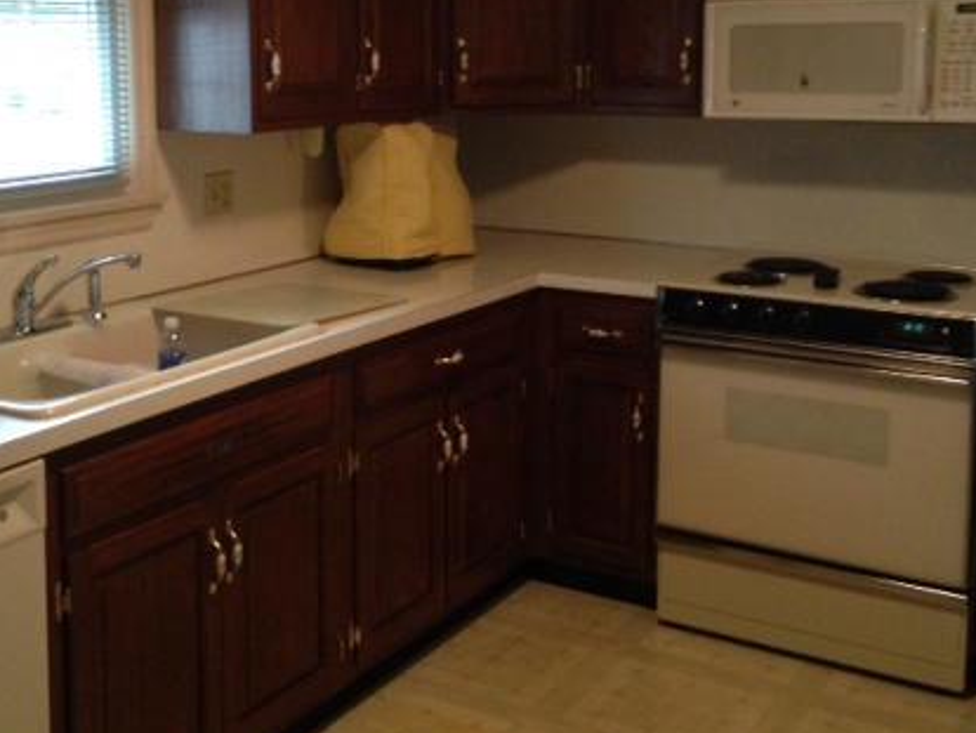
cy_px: 198
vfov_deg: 28.2
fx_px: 1439
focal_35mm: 51
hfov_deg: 37.3
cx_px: 394
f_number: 2.4
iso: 320
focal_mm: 4.12
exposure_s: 1/20
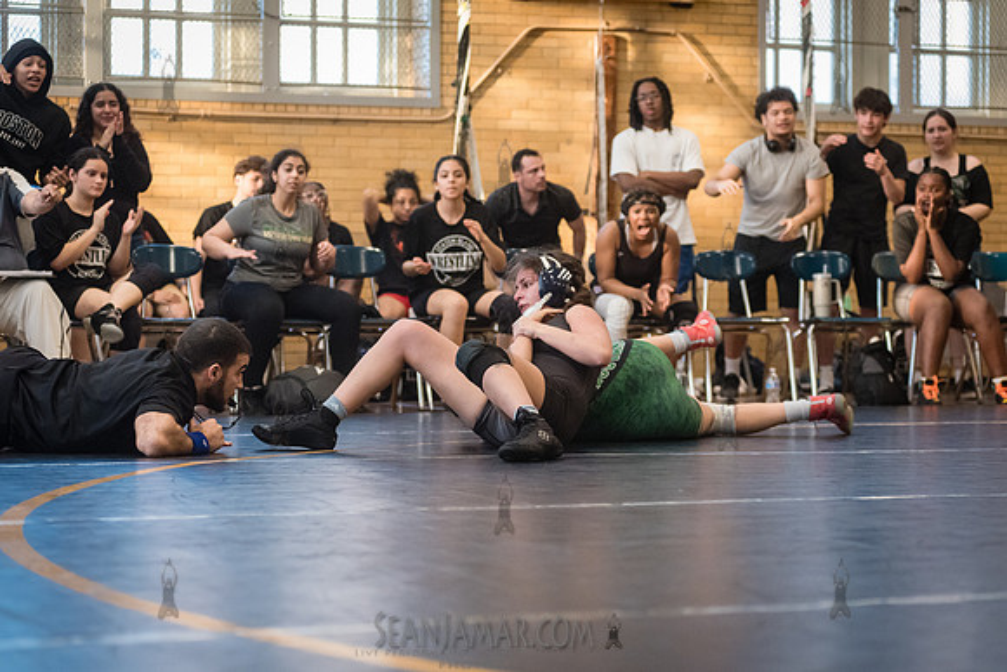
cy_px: 336
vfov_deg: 16.6
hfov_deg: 24.7
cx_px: 504
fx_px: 2304
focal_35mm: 82
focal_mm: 80
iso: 5000
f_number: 3.5
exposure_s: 1/400
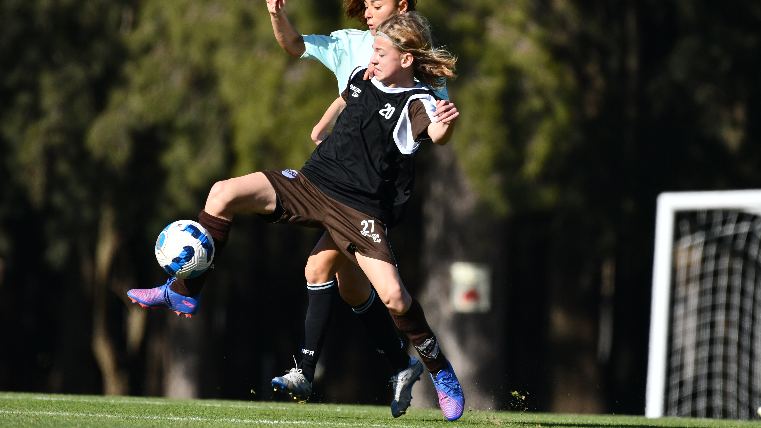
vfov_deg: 1.7
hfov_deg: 3.1
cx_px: 381
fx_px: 14286
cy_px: 186
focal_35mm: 708
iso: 800
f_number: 5.6
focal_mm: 450
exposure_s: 1/5000
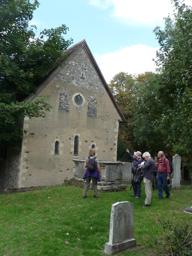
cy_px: 128
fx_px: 237
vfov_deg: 56.8
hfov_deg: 44.1
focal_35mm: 32
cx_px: 96
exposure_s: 1/250
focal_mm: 5.3
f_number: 3.5
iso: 100
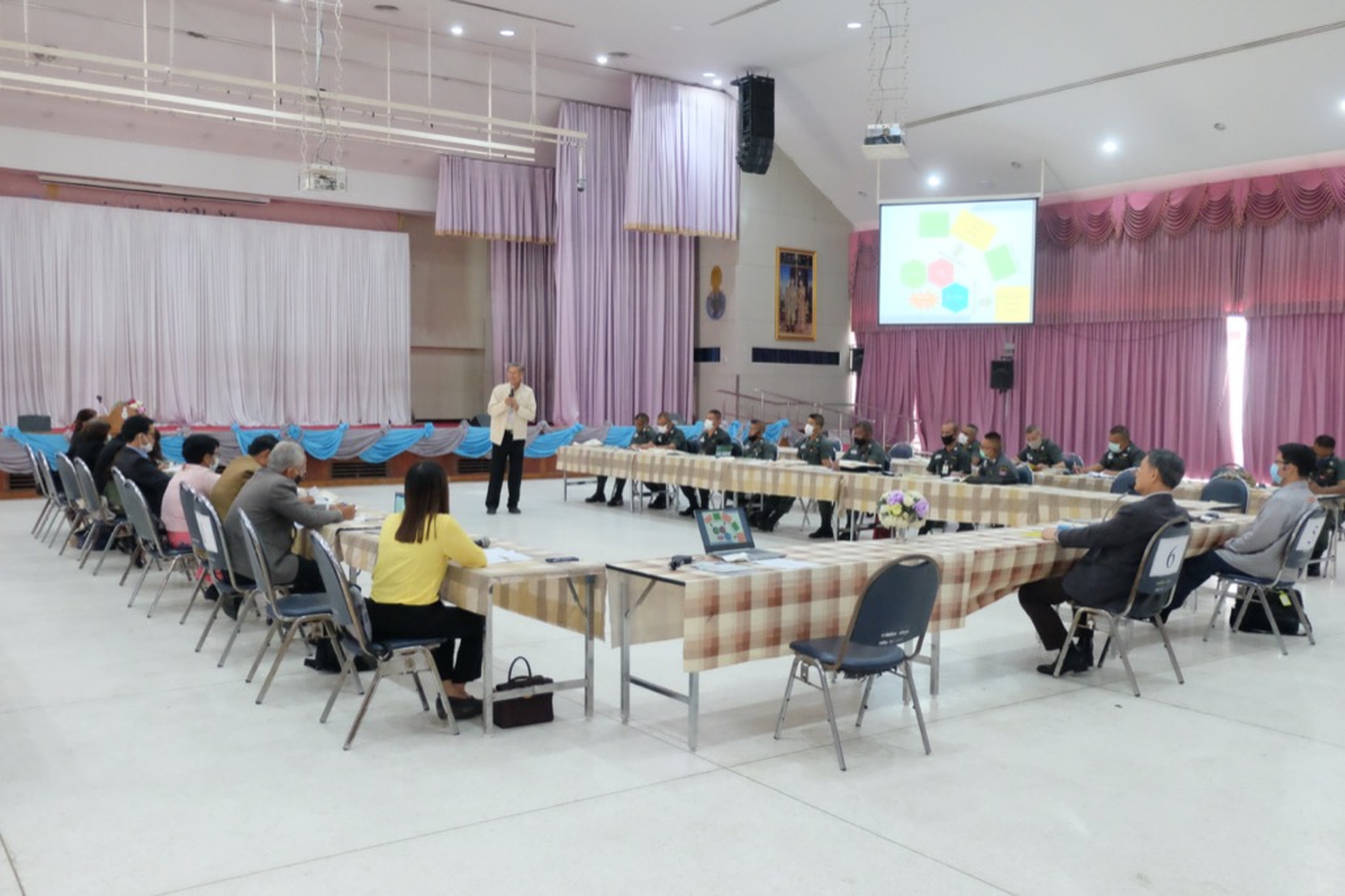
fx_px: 1121
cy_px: 448
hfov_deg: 61.9
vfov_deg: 43.6
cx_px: 672
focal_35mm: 30
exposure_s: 1/160
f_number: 3.8
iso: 5000
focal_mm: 20.1
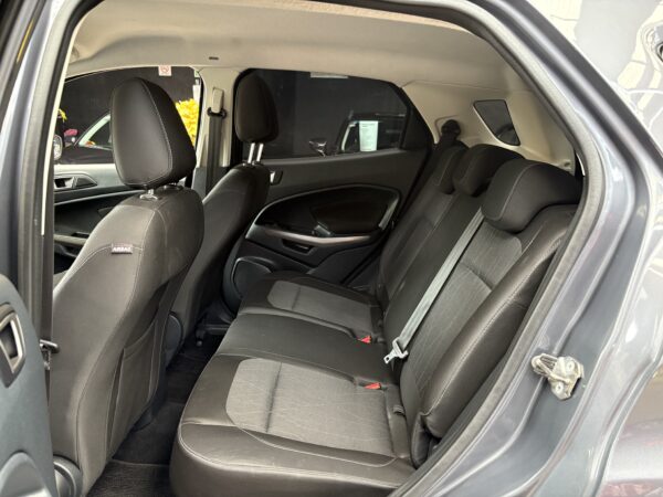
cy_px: 248
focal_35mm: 26
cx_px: 332
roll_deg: -0.1
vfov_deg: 53.1
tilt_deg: -13.2
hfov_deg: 67.3
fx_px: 498
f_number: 1.6
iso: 500
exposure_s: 1/60
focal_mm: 5.96
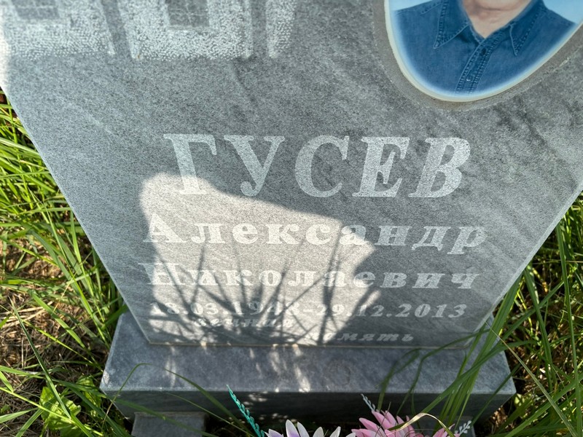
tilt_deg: -50.5
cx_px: 292
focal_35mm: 26
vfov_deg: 53.1
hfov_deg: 67.3
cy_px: 218
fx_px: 438
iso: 50
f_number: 1.6
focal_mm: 5.96
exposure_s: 1/2242
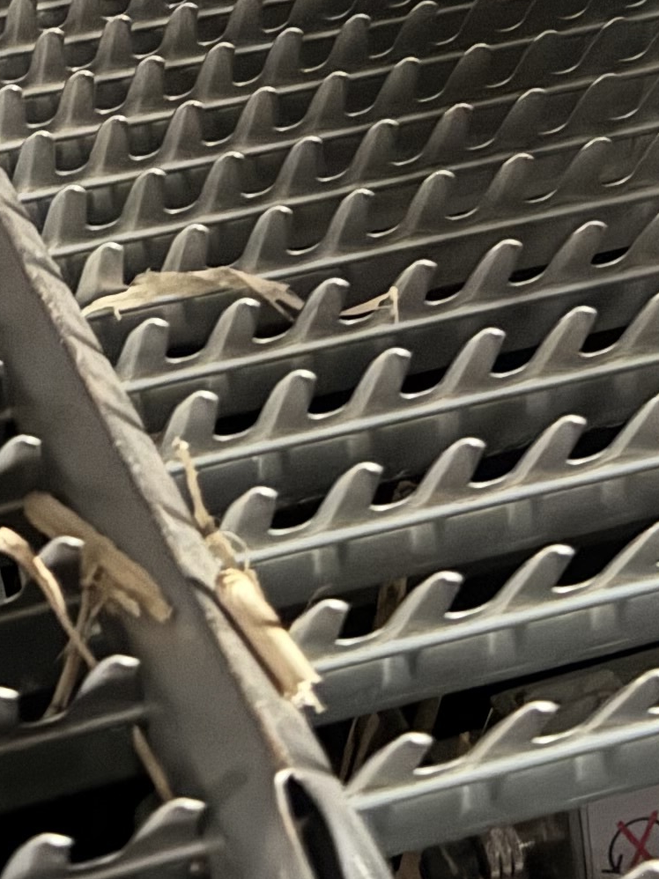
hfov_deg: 15.2
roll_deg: +6.2
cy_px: -244
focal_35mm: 97
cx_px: 226
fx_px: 2463
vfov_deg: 18.9
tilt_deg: -18.9
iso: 1250
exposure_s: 1/10
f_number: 1.78
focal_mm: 6.76
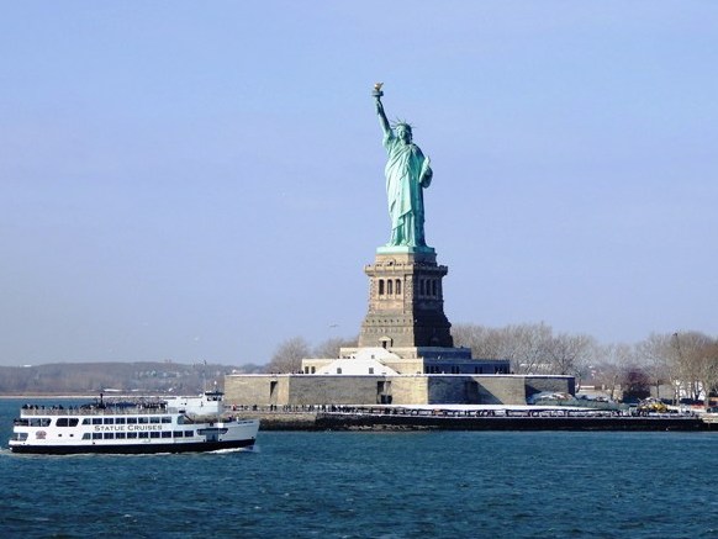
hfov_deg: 17.1
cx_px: 359
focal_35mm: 115
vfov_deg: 12.9
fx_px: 2386
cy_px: 270
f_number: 5.1
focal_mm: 20.6
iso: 100
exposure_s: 1/800
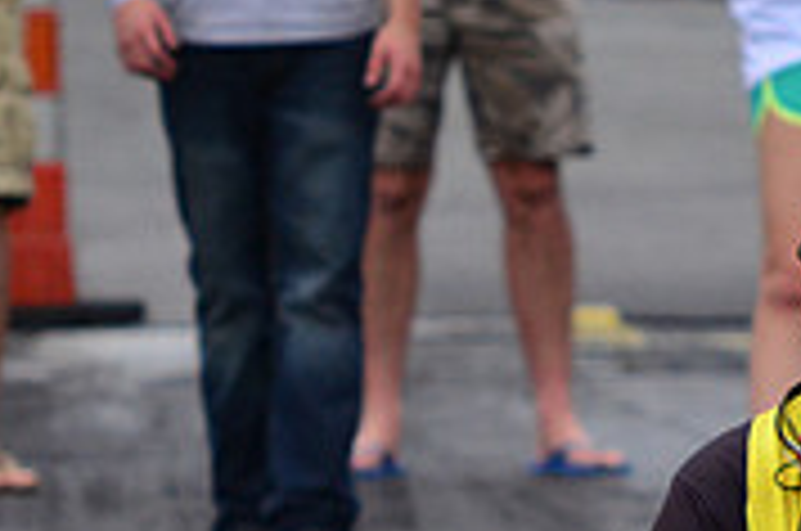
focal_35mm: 978
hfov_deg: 2.1
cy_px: 702
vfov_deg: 1.4
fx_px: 21721
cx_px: 940
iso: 1000
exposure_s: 1/2000
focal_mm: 200
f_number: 5.6
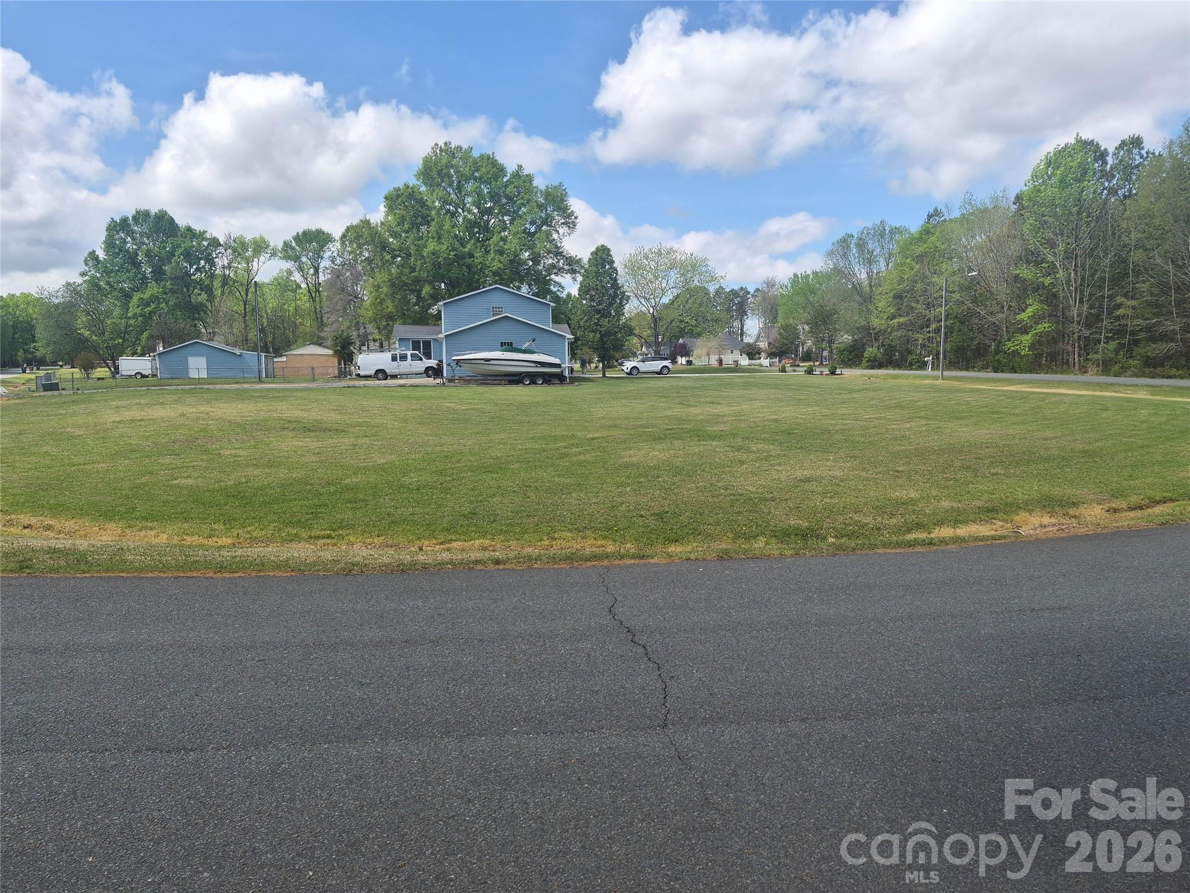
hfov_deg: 73.9
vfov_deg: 58.9
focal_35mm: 23
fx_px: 791
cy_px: 446
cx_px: 595
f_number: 1.8
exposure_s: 1/4208
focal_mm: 5.4
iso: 80
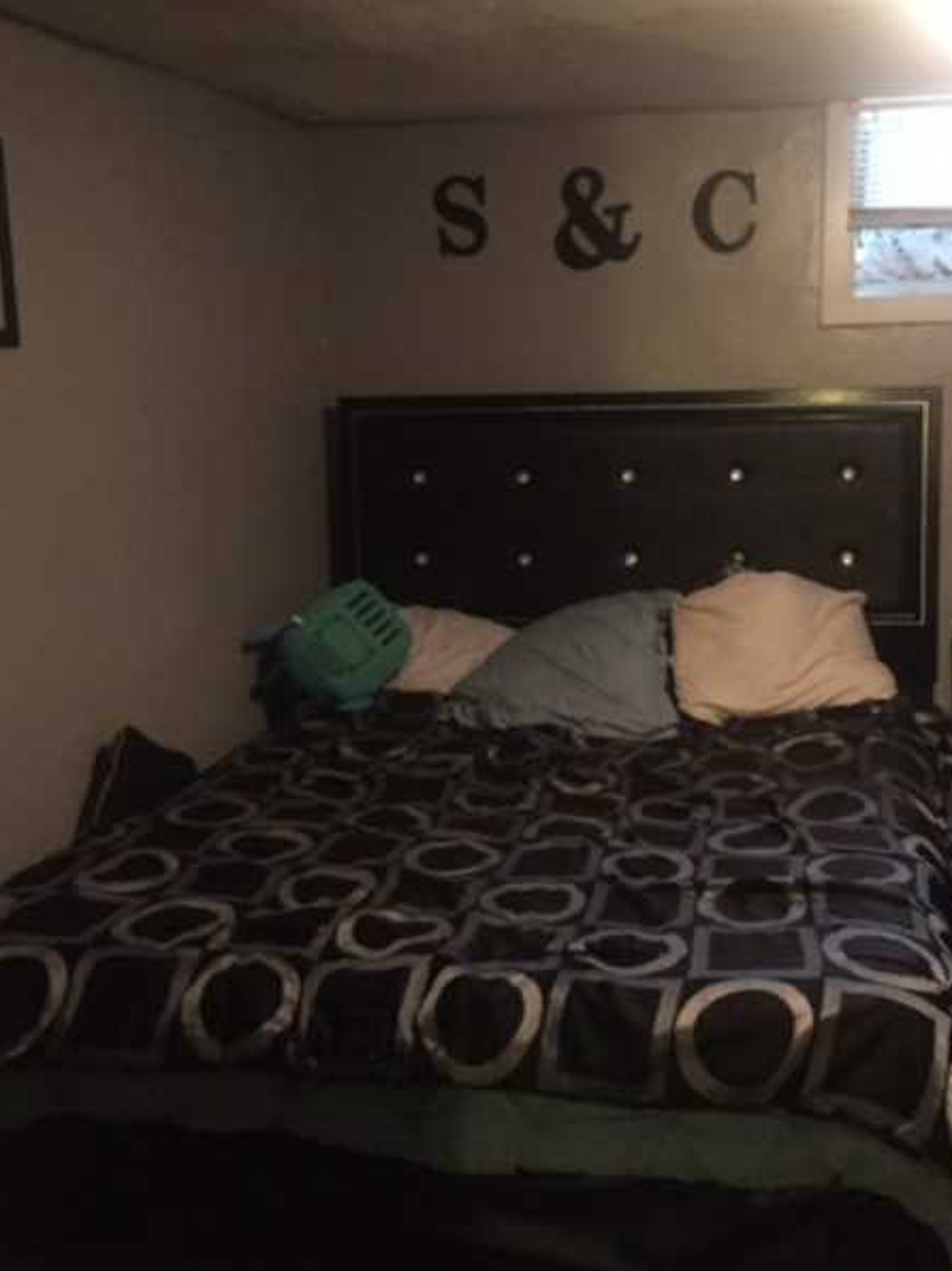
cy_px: 637
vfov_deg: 47.9
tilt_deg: -10.3
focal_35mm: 39
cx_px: 608
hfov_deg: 36.5
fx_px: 1431
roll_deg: +0.5
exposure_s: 1/15
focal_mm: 4.15
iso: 400
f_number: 2.2
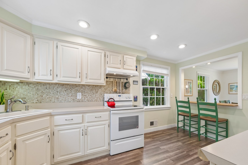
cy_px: 93
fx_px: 96
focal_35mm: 14
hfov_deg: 104.2
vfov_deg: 80.8
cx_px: 129
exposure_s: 1/20
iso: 160
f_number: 5.6
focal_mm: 8
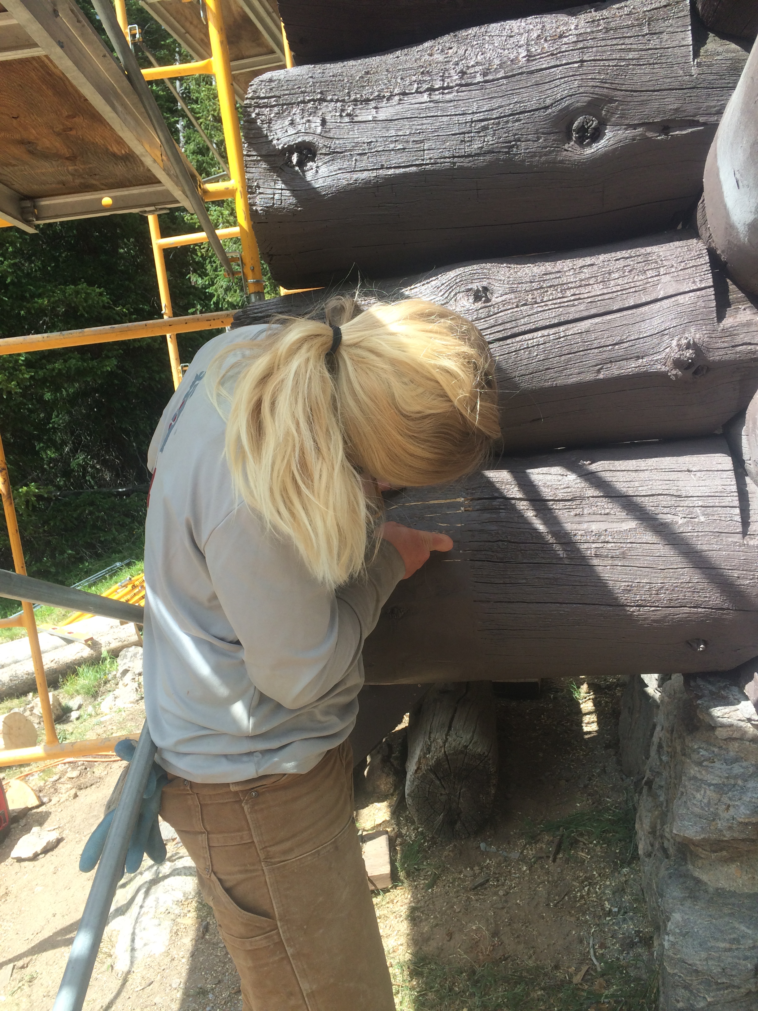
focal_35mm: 29
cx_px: 379
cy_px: 506
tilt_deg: -7.7
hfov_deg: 48.2
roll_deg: +8.7
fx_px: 847
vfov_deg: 61.7
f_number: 2.2
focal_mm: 4.15
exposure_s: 1/746
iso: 32
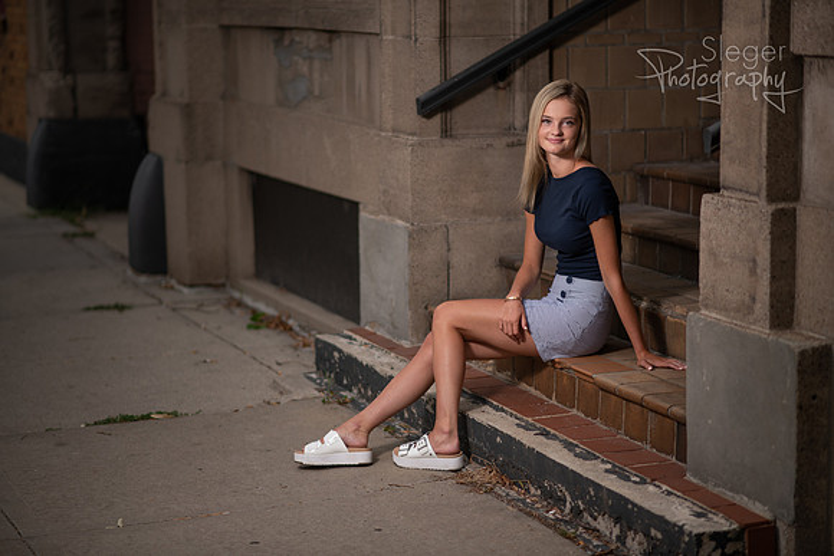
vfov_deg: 16.1
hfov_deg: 23.9
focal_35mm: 85
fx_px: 1970
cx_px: 417
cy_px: 278
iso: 100
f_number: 1.8
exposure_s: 1/800
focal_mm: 85
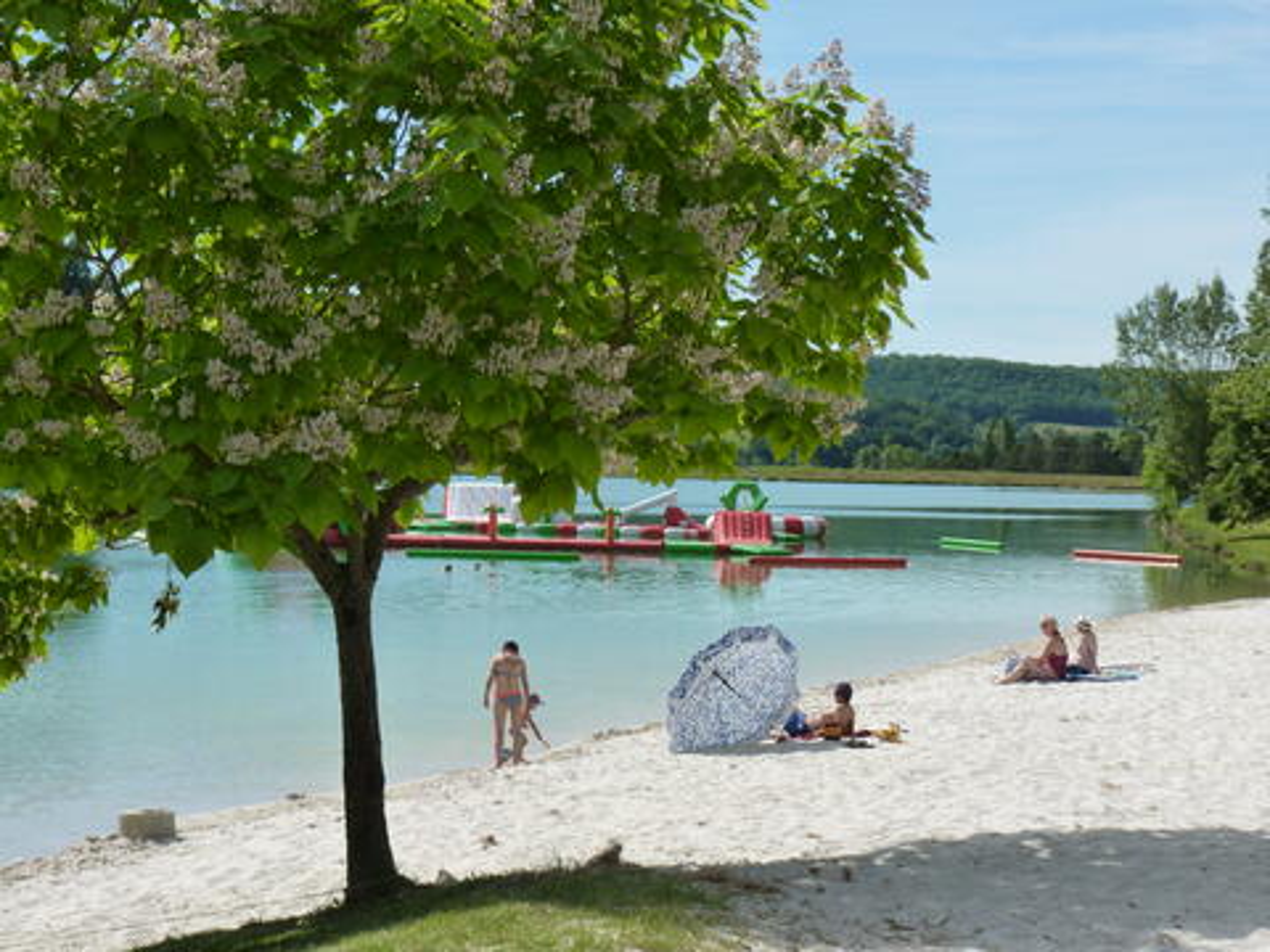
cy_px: 476
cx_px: 635
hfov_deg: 26.0
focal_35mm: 75
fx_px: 2752
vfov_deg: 19.6
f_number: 5.6
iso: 125
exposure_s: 1/320
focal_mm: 13.3
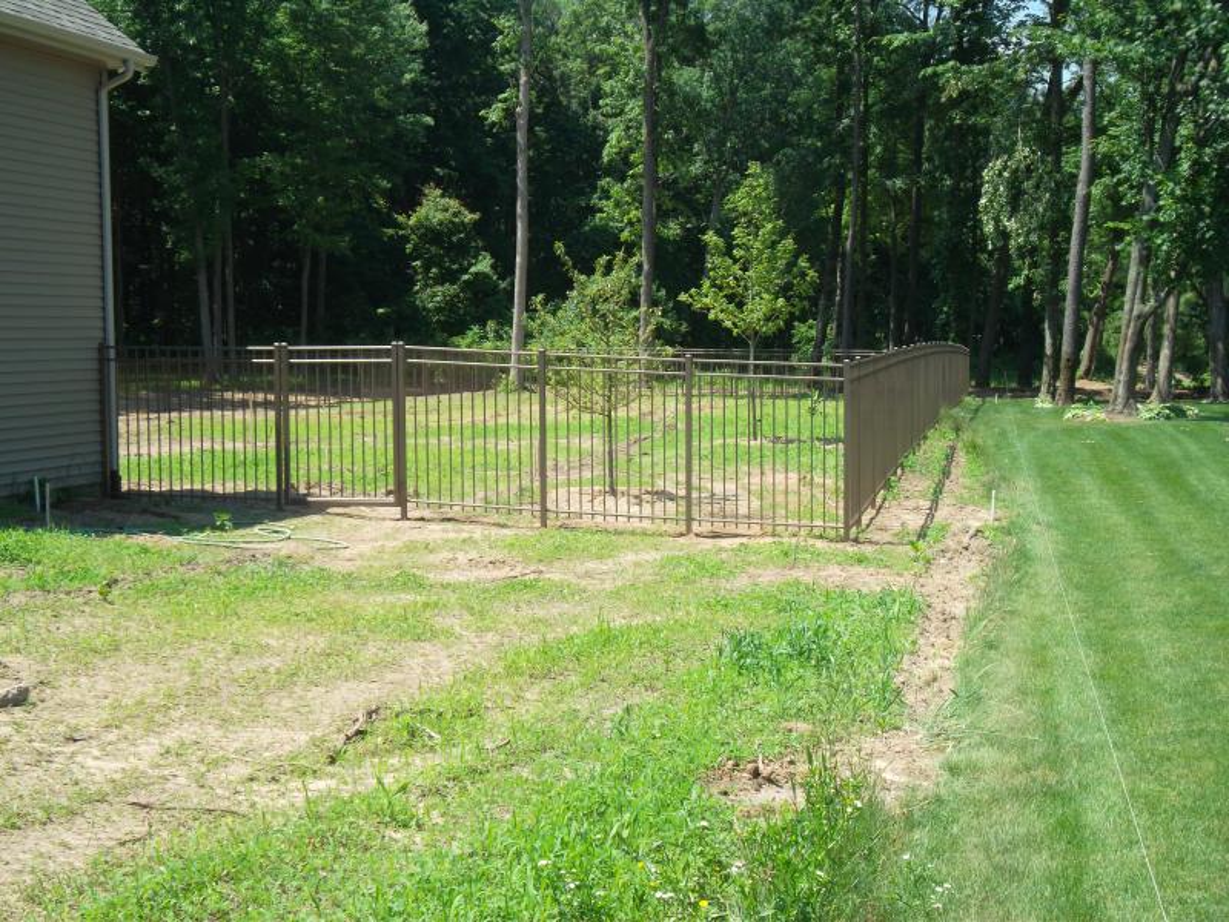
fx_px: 1846
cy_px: 461
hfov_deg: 36.8
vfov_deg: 28.0
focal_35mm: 52
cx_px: 614
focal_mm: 9.3
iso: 80
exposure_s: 1/180
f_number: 5
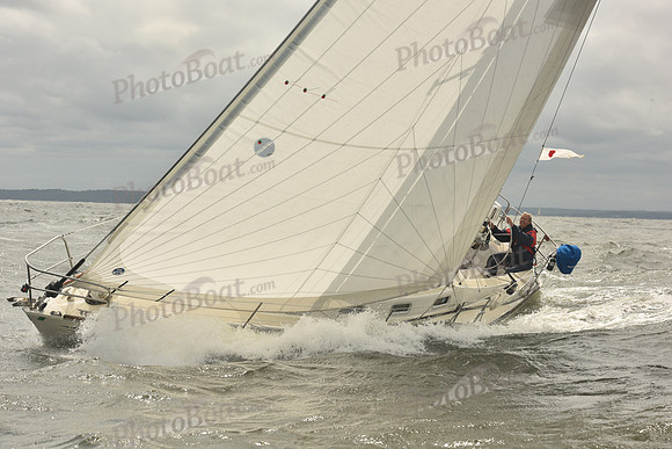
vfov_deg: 16.1
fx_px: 1587
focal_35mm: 85
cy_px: 224
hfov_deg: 23.9
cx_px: 336
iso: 320
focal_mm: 85
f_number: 10
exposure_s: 1/1600
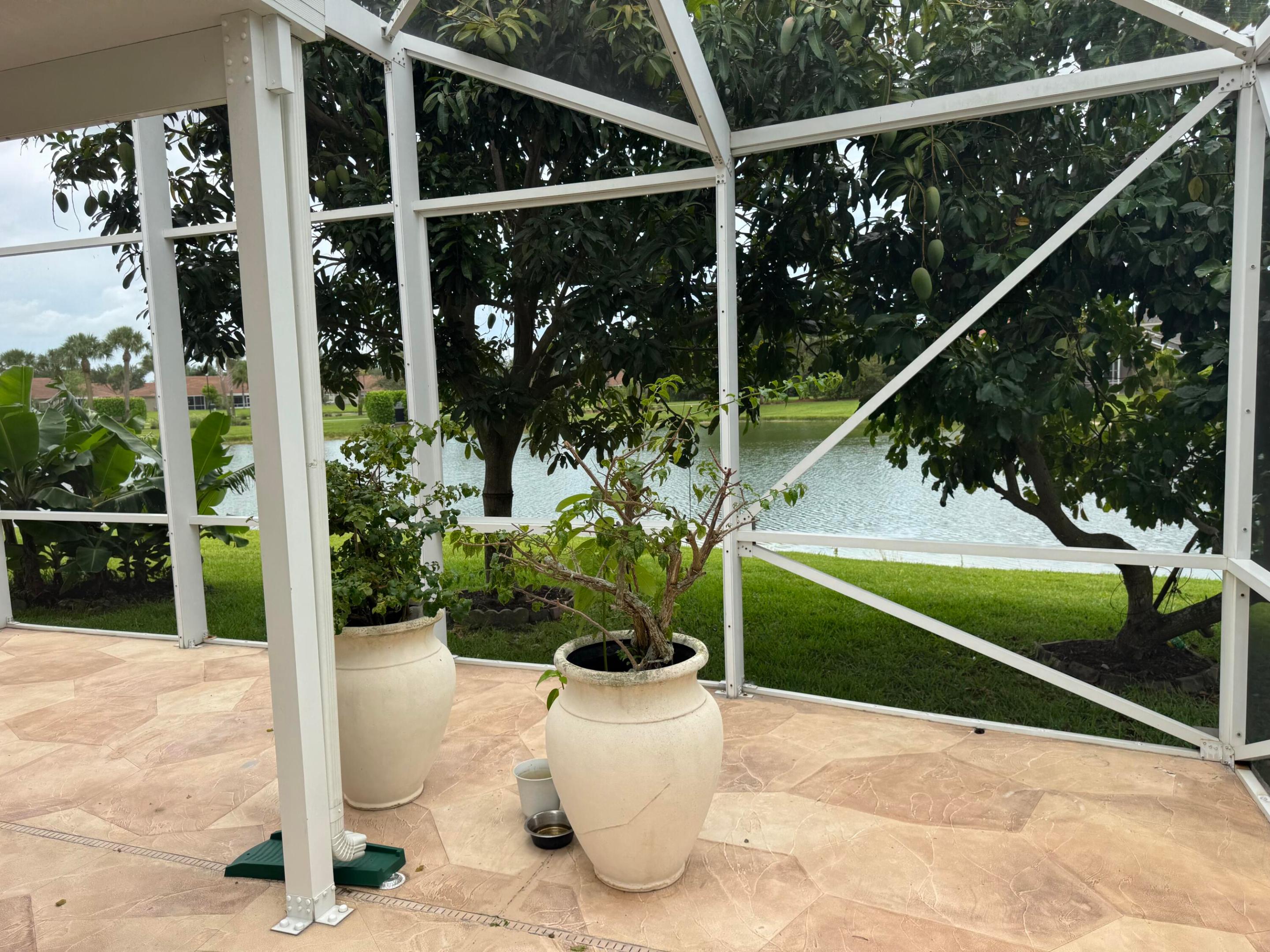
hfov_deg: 71.6
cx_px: 635
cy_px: 476
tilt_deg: -6.1
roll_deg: +1.6
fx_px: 881
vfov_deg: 56.8
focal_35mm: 24
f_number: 1.78
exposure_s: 1/1395
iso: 80
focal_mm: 6.76
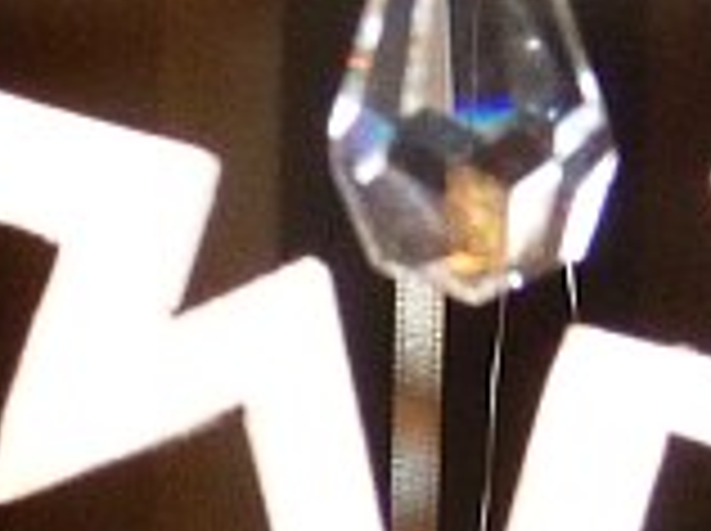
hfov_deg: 12.1
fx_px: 3199
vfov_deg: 9.4
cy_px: 500
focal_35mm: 156
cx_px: -346
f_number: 3.3
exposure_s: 1/60
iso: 640
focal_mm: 4.3
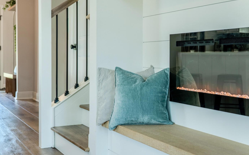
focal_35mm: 53
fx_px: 360
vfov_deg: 24.3
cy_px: 59
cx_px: 190
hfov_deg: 37.2
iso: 200
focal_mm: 24
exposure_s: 1/60
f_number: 5.6
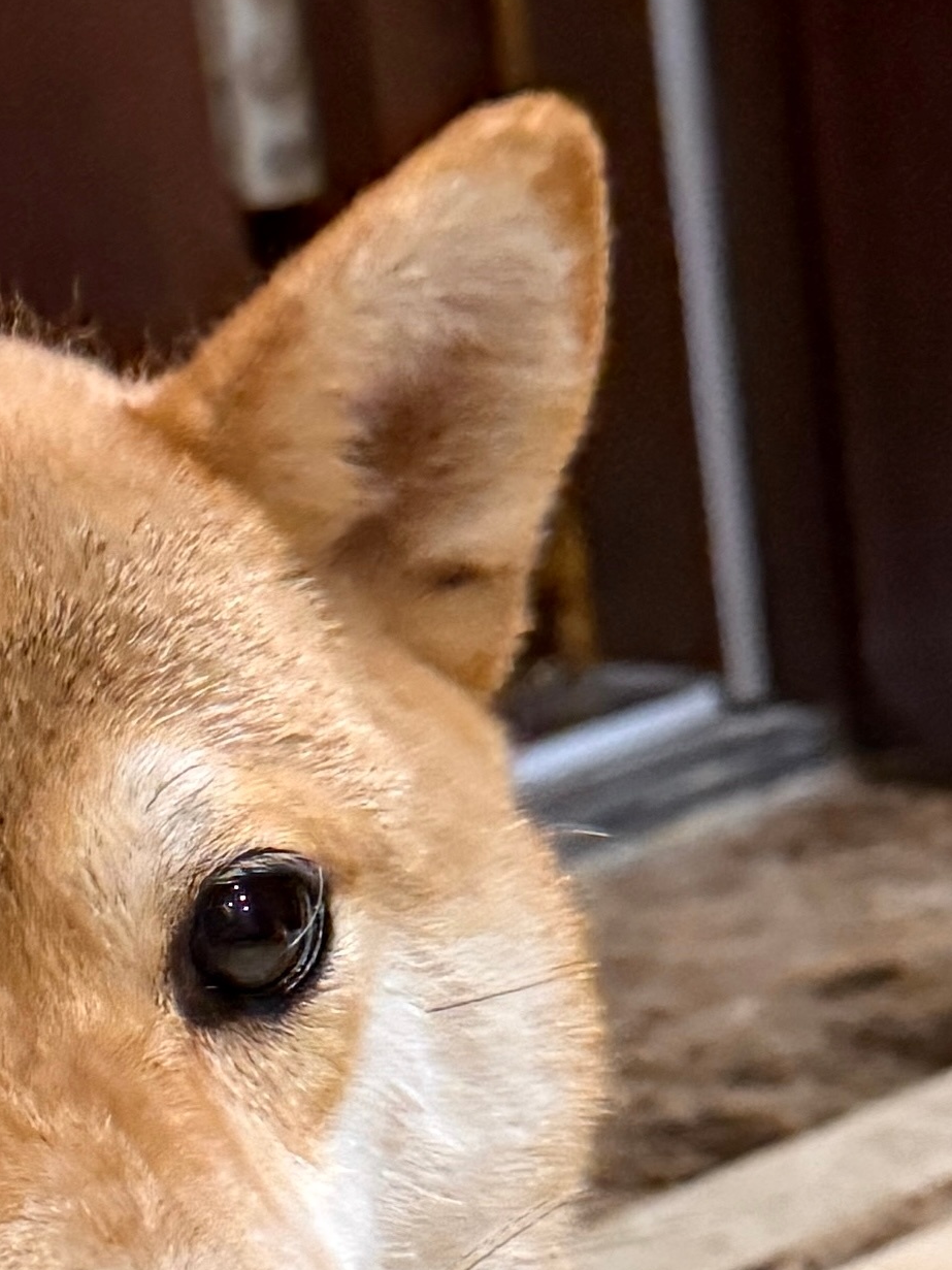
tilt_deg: -17.6
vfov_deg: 22.4
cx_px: 47
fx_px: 3081
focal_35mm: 84
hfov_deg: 17.2
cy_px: 1267
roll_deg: +10.4
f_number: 1.78
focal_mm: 6.76
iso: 800
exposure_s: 1/50
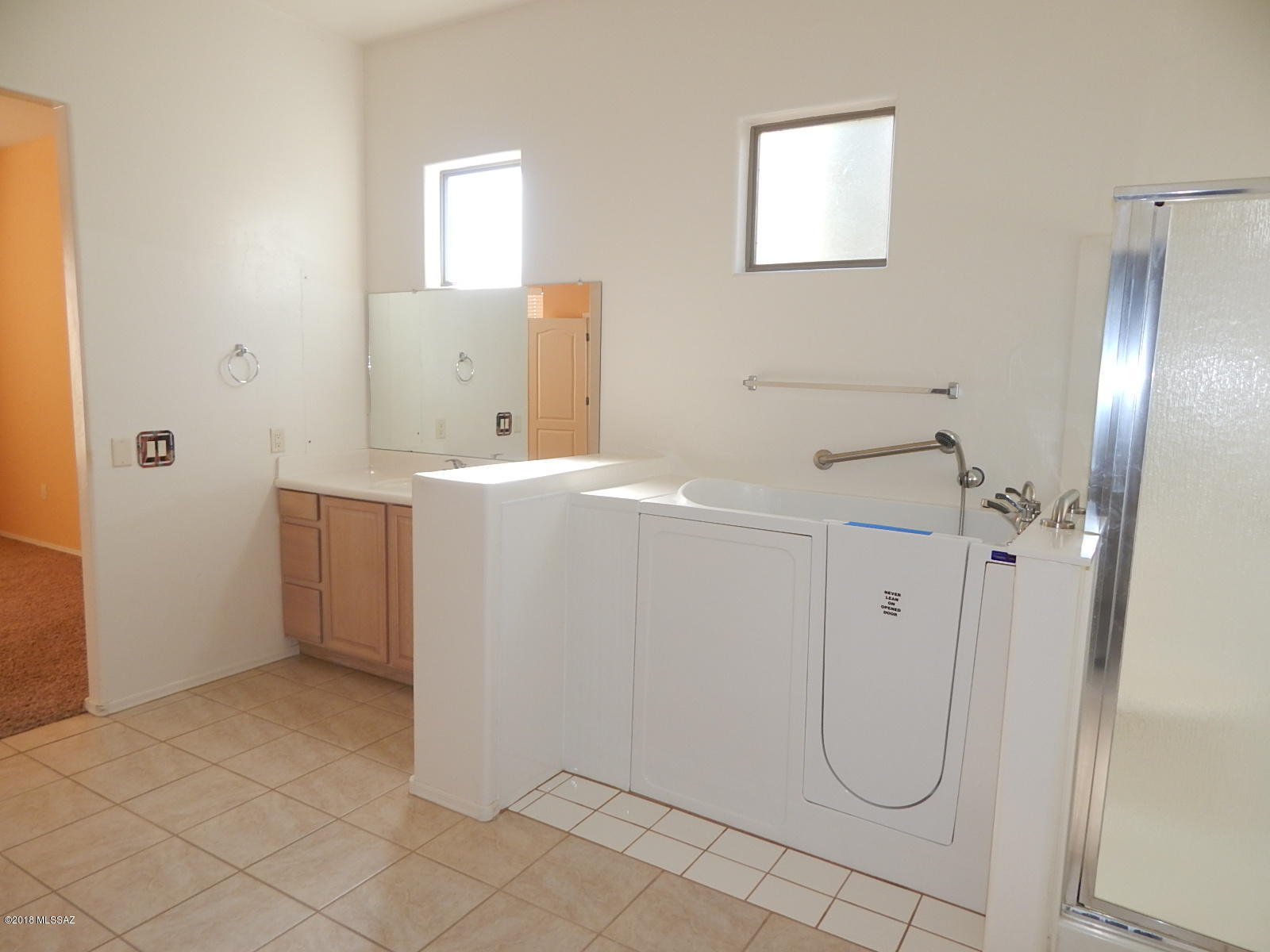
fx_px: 807
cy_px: 476
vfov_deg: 61.1
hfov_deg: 76.4
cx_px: 635
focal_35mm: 22
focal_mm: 4
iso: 125
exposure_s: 1/40
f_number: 3
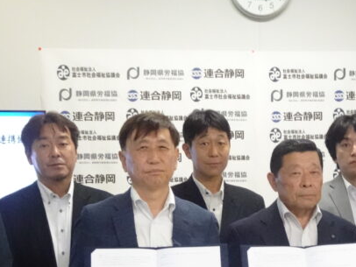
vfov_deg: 16.3
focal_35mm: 89
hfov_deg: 21.8
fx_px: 916
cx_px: 270
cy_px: 252
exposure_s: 1/60
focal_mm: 6.44
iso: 1250
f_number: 4
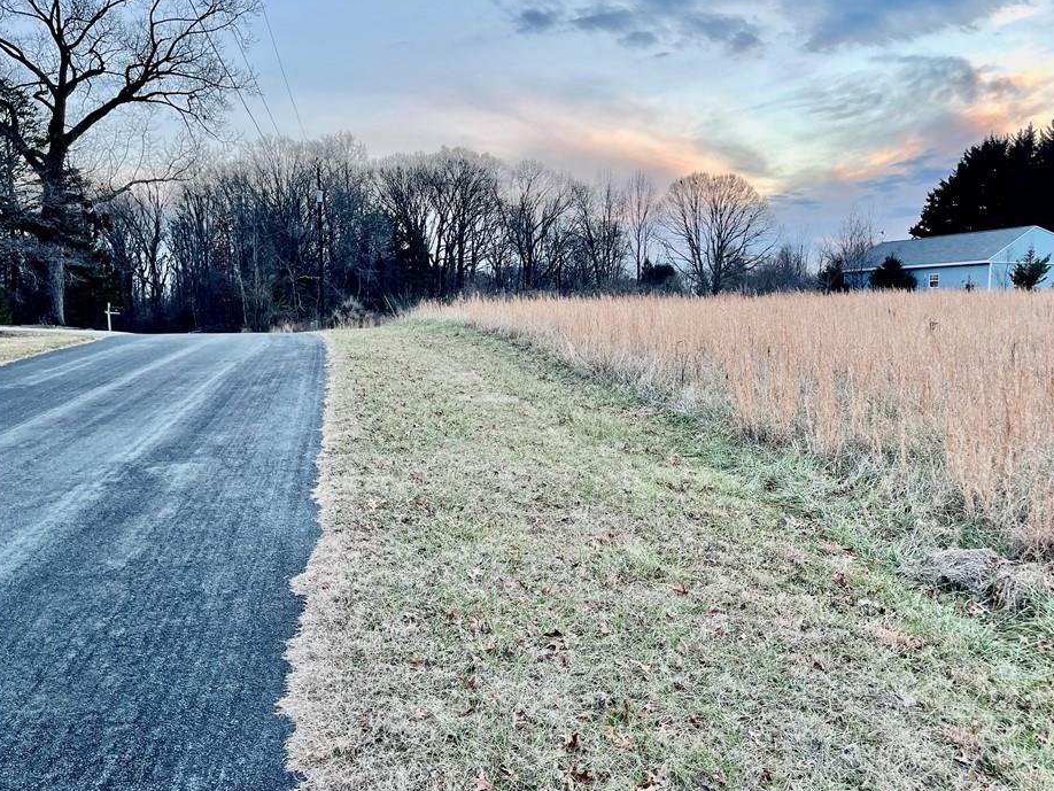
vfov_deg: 48.2
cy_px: 398
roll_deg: +0.2
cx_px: 574
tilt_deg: -6.0
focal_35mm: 29
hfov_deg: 61.5
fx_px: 883
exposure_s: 1/121
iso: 40
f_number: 1.6
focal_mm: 5.1
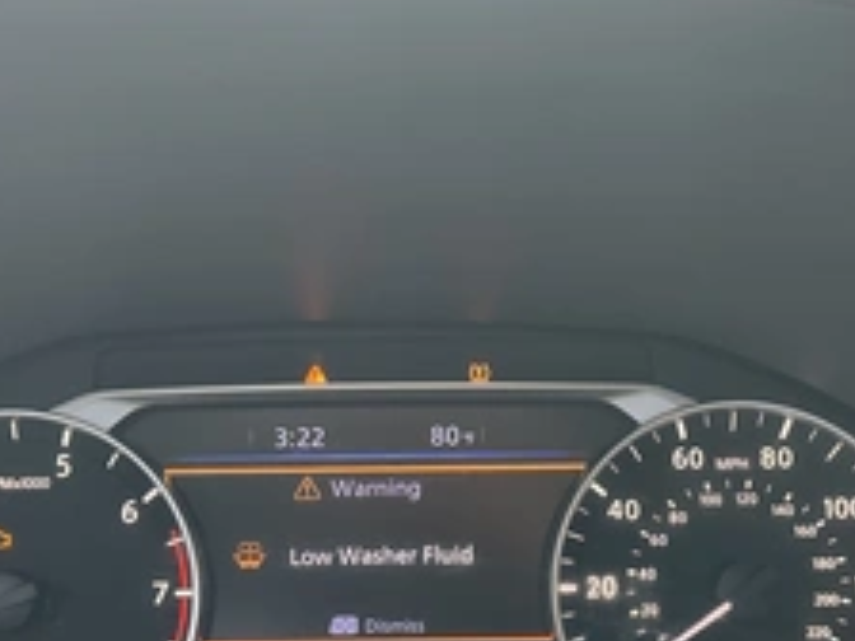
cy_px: 465
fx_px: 1235
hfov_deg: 38.2
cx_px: 416
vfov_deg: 28.8
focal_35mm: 50
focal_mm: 3
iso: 64
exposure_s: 1/65
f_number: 1.8
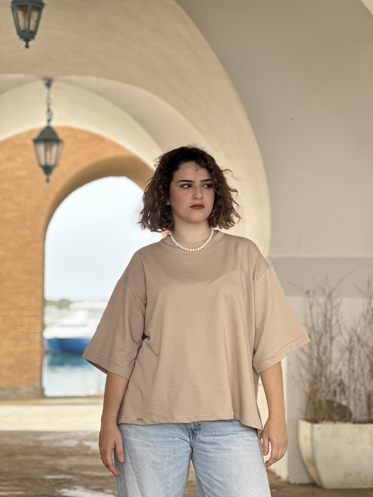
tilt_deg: +4.4
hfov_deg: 19.1
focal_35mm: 77
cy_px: 248
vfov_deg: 25.3
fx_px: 1106
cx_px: 186
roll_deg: -0.9
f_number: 2.8
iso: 40
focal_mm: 9
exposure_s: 1/139
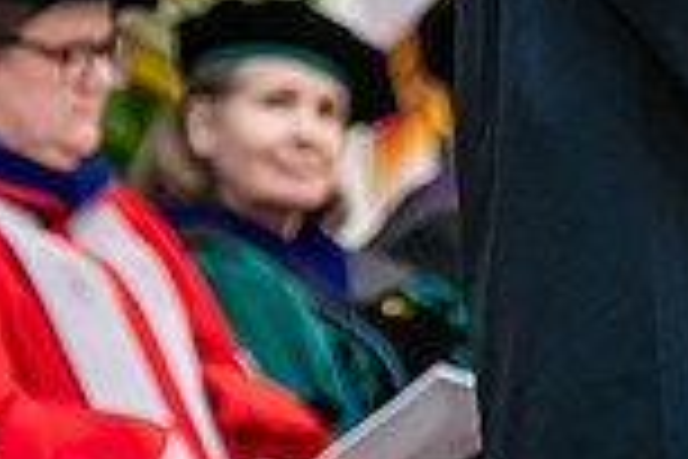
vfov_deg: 3.3
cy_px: -308
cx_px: 985
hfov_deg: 4.9
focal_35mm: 418
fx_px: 7988
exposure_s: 1/200
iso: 3200
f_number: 3.2
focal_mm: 110
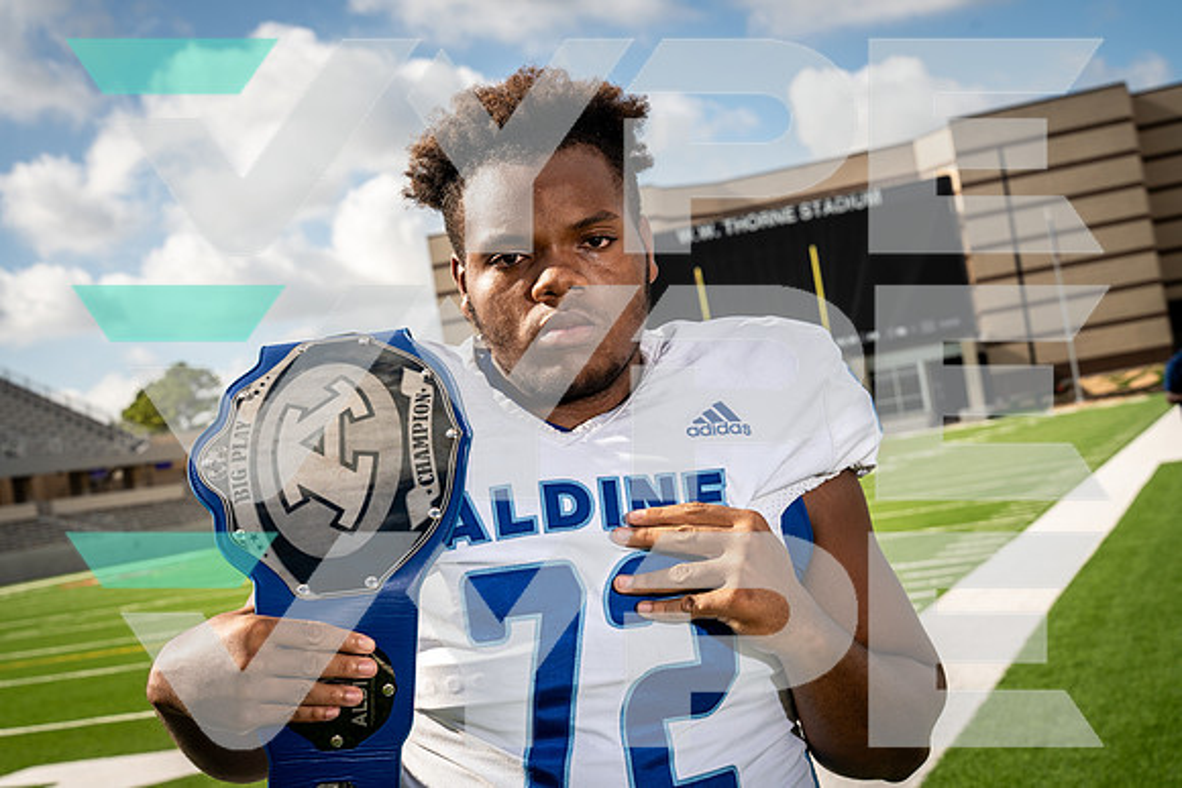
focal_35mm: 55
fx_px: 1806
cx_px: 591
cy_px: 394
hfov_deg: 36.2
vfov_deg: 24.6
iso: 125
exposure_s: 1/250
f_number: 8
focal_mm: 55
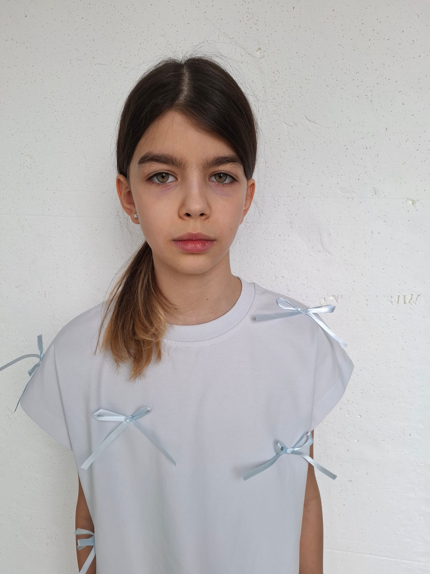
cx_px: 215
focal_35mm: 23
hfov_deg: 58.9
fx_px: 381
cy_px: 287
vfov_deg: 73.9
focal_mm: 5.54
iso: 160
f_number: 1.8
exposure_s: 1/120
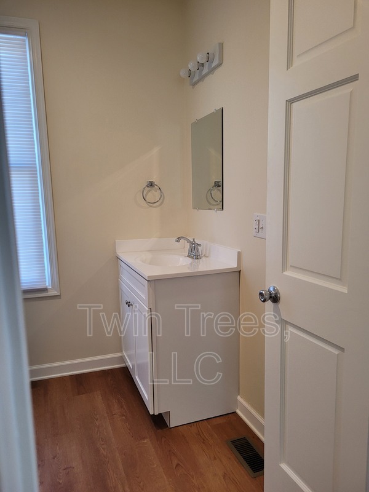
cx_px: 184
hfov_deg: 53.1
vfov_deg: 67.3
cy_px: 246
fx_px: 370
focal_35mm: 26
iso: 200
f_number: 1.8
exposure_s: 1/120
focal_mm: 5.4
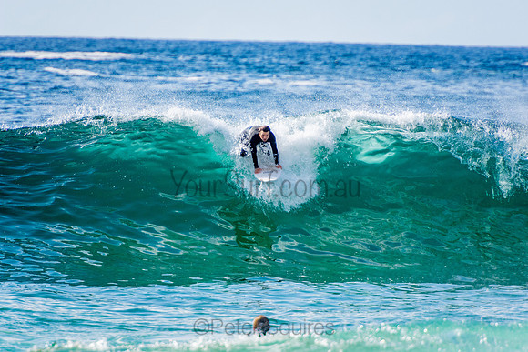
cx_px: 264
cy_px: 176
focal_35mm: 600
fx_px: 8802
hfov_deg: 3.4
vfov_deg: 2.3
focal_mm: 400
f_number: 5.6
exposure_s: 1/2000
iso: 450
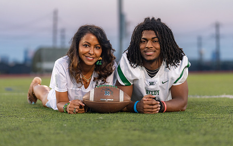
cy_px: 76
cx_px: 124
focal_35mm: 122
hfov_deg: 17.1
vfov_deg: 10.7
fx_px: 775
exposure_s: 1/400
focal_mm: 108
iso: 1000
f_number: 2.8
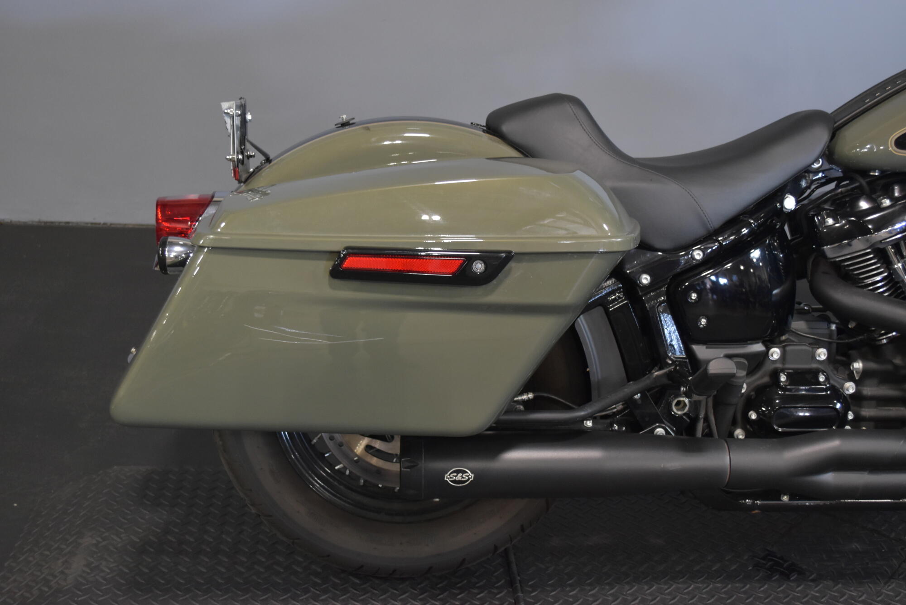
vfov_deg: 29.9
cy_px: 302
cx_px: 453
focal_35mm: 45
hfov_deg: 43.6
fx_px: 1133
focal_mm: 30
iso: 1400
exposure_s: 1/30
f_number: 4.5
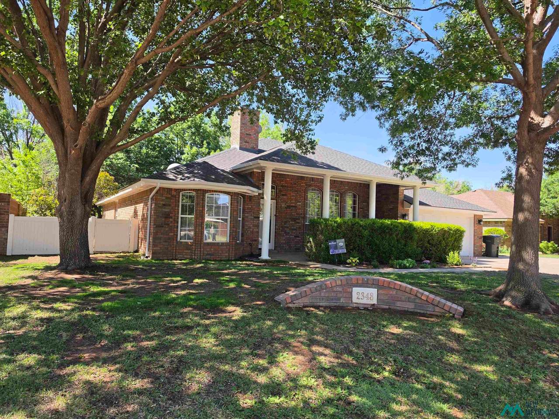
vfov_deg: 58.9
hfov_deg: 73.9
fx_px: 371
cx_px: 280
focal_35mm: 23
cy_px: 210
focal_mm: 6.5
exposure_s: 1/2302
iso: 64
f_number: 1.4
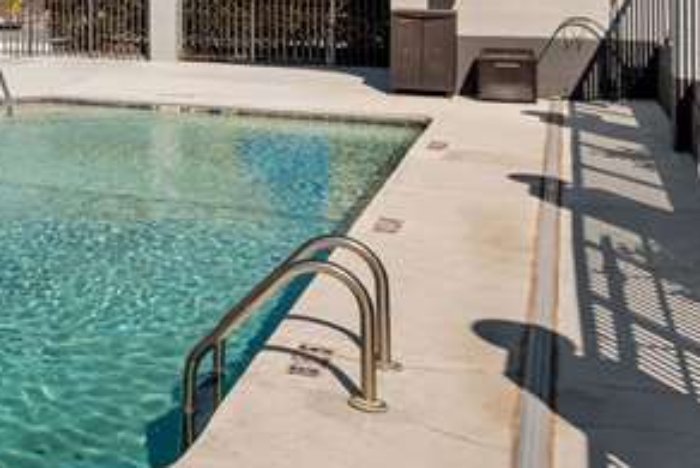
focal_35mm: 63
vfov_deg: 20.7
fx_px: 1226
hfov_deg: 26.9
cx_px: -210
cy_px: -36
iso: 64
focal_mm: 18
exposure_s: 1/100
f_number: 11
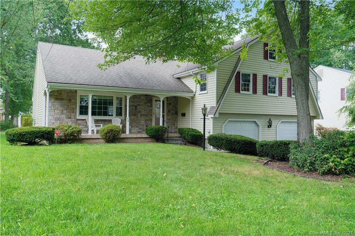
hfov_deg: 63.7
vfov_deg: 44.9
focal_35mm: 29
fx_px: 286
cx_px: 178
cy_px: 118
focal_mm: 29
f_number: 7.1
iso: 100
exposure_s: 1/25
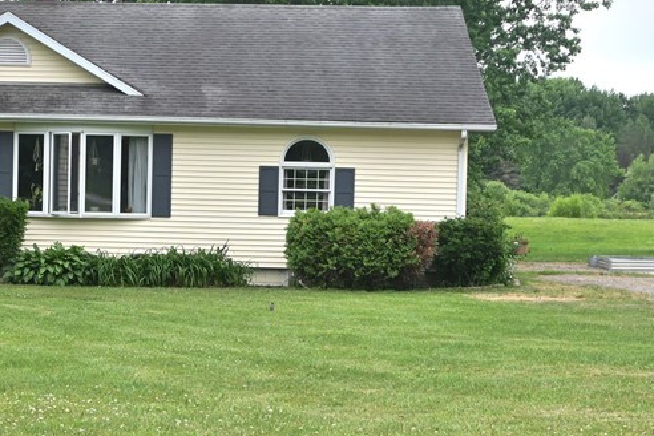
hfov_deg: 22.8
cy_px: 254
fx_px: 1592
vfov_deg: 15.6
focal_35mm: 88
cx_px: 117
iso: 100
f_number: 5.6
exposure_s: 1/250
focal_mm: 26.5
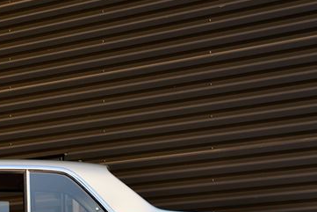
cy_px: 177
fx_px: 1982
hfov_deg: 9.1
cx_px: -15
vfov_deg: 6.1
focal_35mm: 225
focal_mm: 85
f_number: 6.3
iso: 200
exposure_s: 1/125
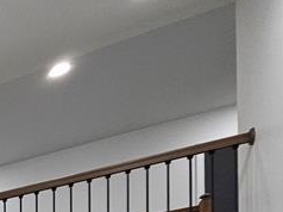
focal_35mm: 56
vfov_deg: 18.2
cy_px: 418
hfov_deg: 18.3
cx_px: -308
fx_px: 457
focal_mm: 2.2
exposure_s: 1/60
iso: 80
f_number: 2.2
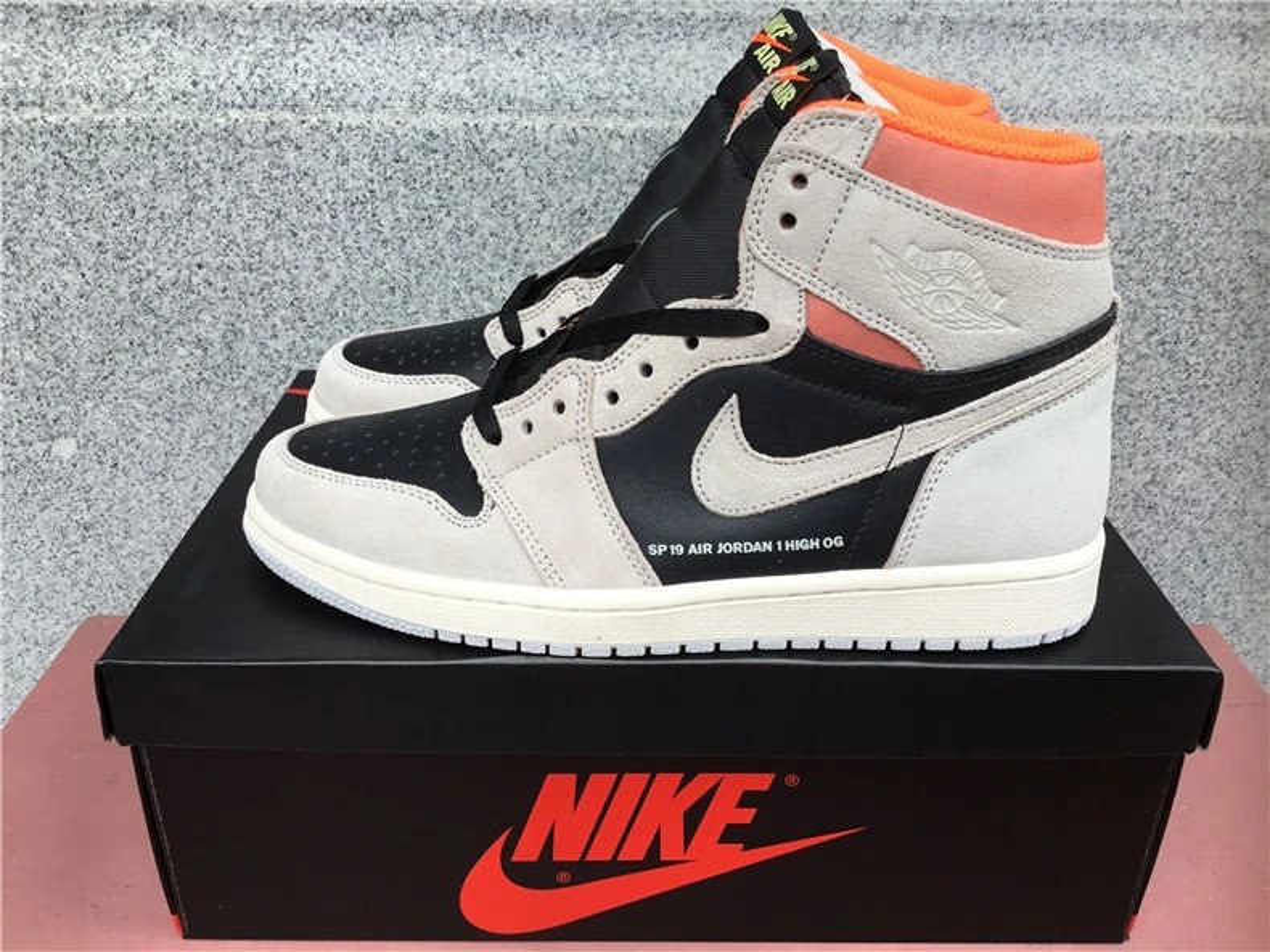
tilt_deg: -25.1
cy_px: 476
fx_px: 1137
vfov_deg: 45.4
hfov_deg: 58.4
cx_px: 635
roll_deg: -0.4
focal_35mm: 31
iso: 25
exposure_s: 1/125
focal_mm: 3.3
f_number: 2.4
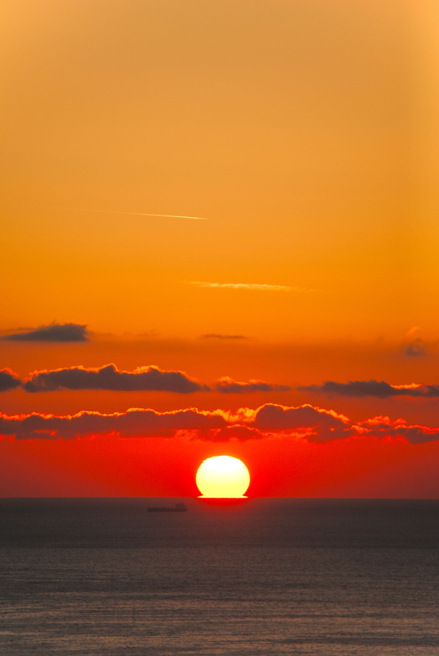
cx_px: 220
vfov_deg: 6.9
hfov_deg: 4.6
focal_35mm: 300
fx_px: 5471
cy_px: 328
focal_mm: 200
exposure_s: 1/800
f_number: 5.6
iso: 200
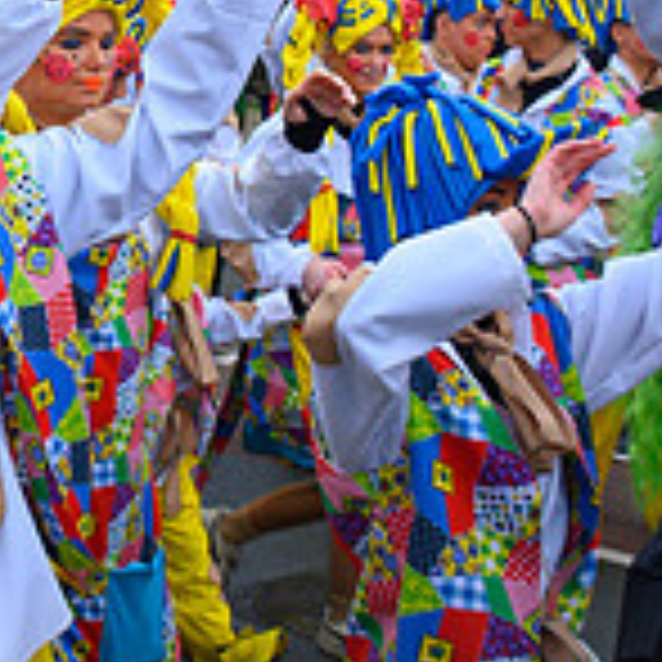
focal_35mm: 111
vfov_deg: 15.3
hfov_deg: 15.0
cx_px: -194
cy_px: -56
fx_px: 2402
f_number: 5
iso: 400
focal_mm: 22
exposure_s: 1/400
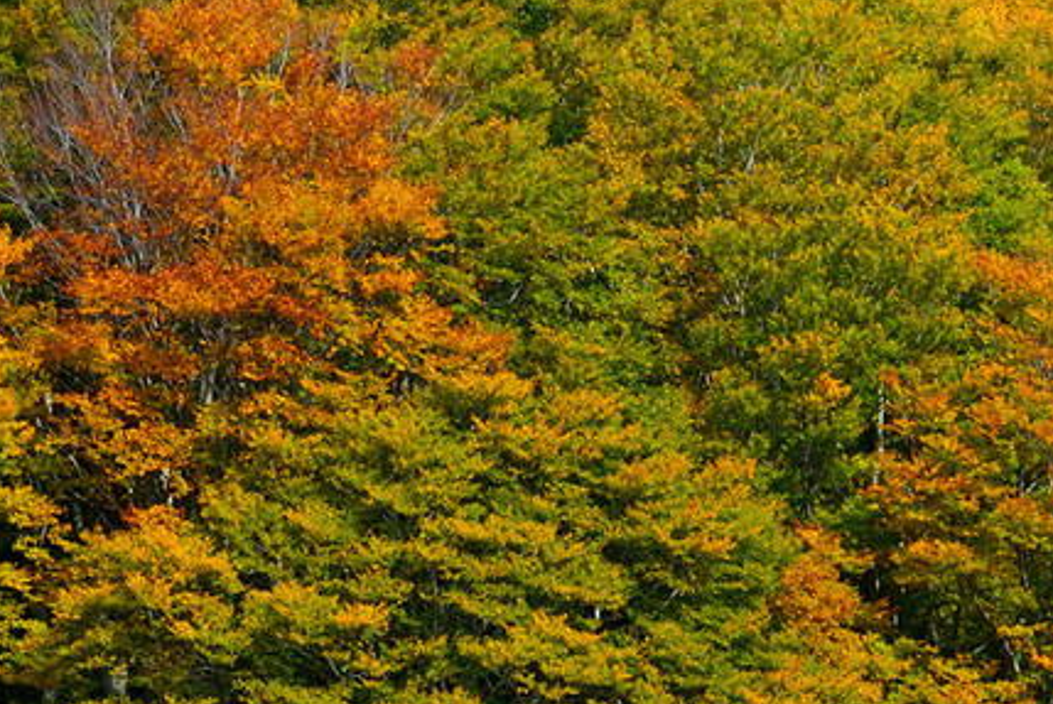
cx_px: 1608
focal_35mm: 437
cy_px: -395
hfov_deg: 4.7
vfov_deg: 3.1
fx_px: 12795
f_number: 11
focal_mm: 116
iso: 400
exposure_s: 1/160
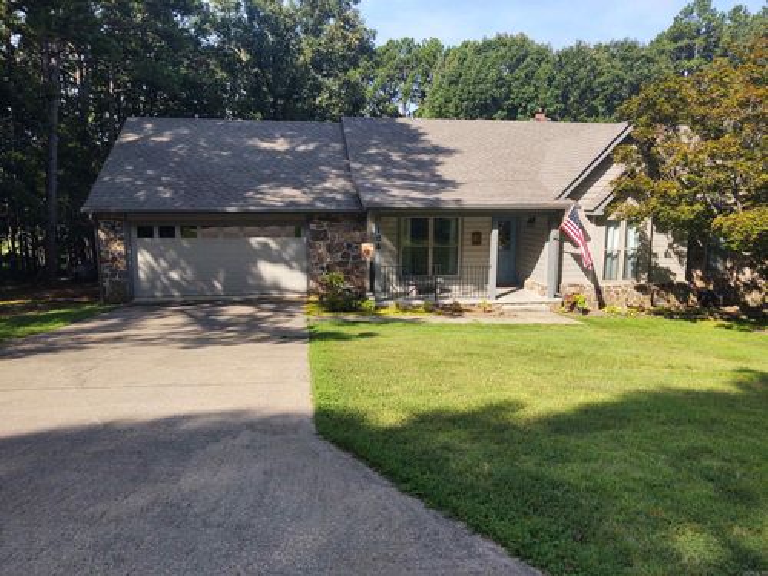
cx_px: 384
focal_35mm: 27
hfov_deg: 65.3
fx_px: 599
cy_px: 288
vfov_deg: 51.4
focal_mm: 4.75
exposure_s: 1/2737
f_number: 1.7
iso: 100
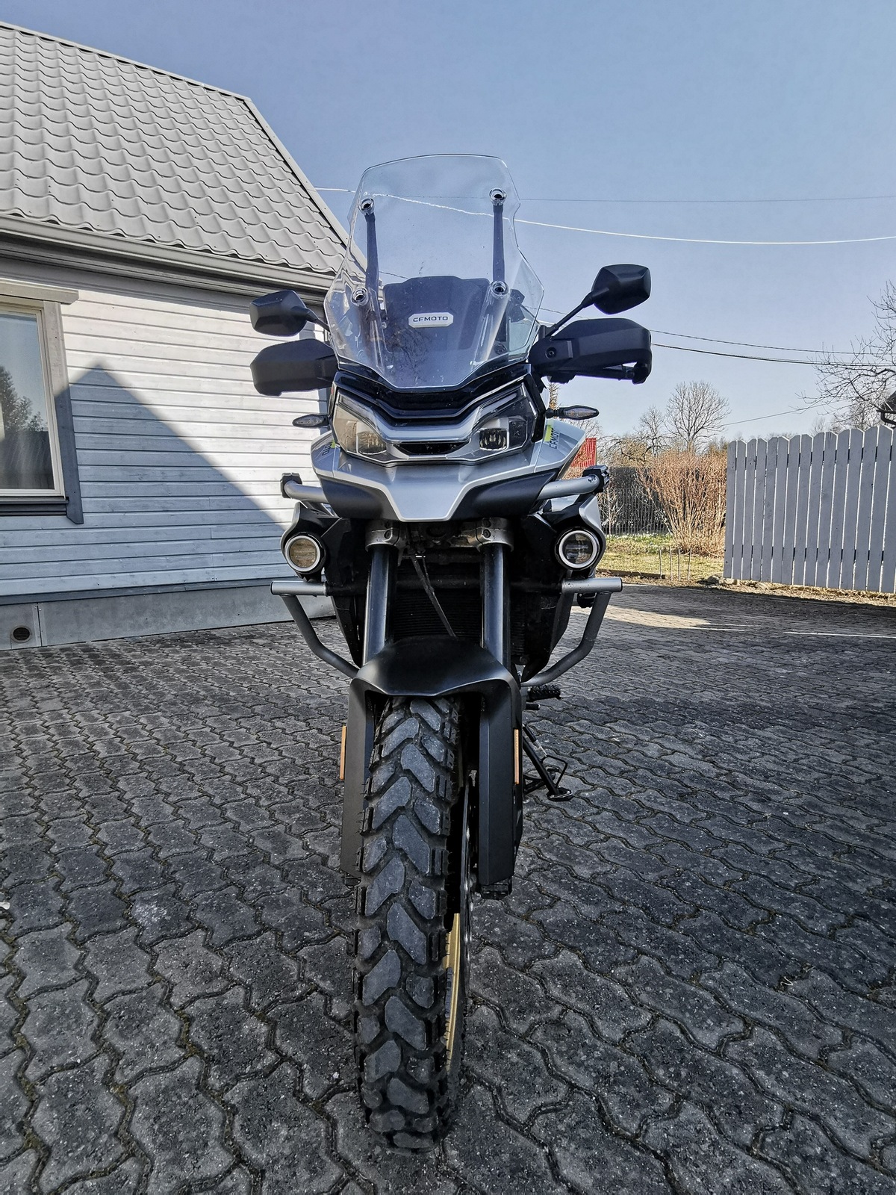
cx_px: 448
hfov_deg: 74.7
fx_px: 587
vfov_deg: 91.0
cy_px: 598
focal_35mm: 17
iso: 50
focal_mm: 2.26
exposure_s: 6
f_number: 2.2
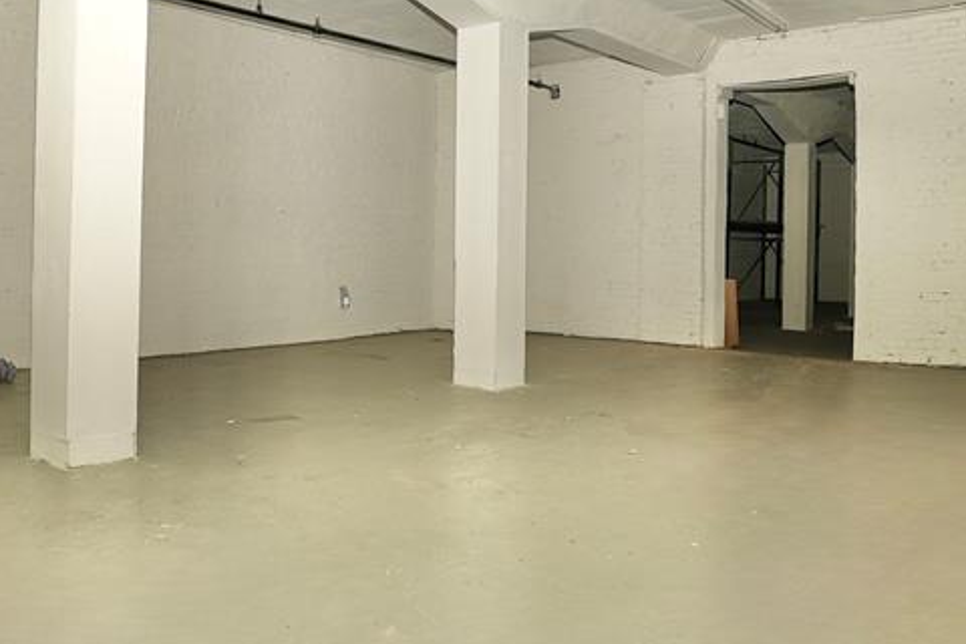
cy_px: 283
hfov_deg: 56.6
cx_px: 274
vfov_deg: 41.0
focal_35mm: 32
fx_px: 859
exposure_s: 1/125
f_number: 4
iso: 125
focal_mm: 10
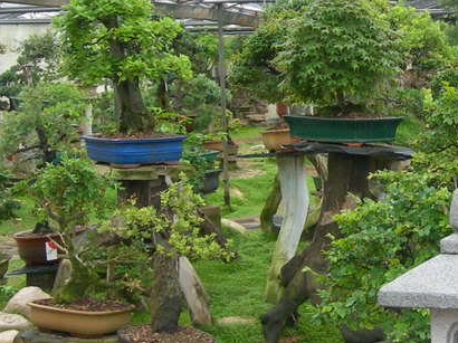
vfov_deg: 15.5
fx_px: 1256
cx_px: 419
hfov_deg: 20.2
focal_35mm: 95
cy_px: 188
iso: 200
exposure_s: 1/92.8
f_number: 2.8
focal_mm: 7.8
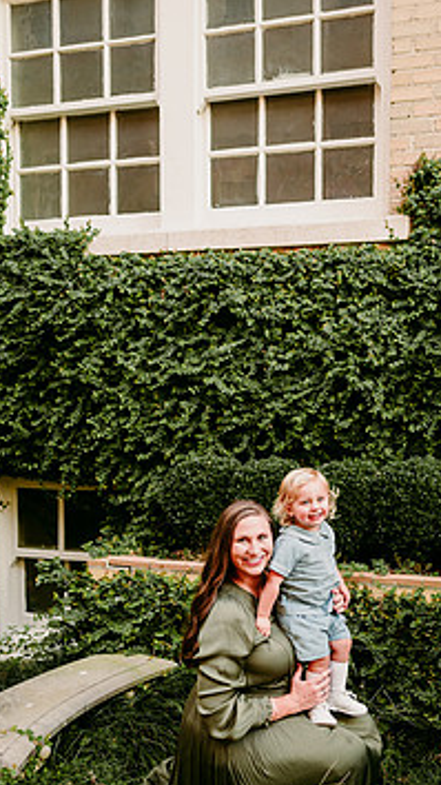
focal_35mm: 32
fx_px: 666
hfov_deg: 36.0
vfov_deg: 60.6
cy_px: 461
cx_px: 321
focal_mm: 24
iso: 200
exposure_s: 1/200
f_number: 2.5
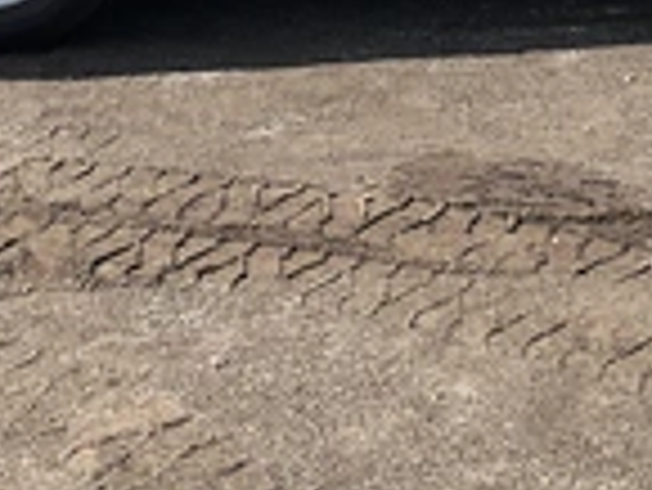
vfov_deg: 17.4
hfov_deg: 24.2
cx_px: 472
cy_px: -126
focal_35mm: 80
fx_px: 1508
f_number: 1.8
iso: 25
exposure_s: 1/1848
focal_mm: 3
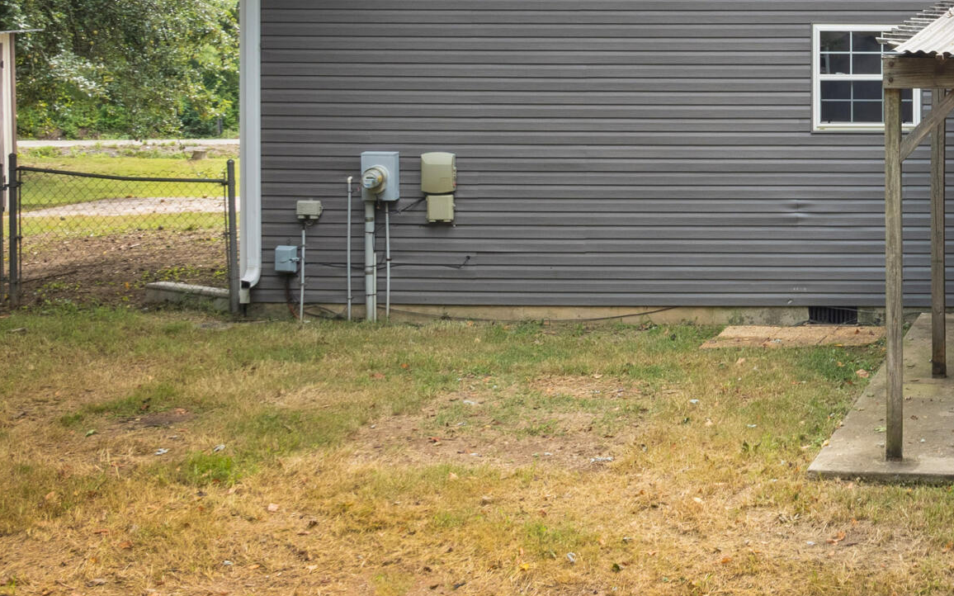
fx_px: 1716
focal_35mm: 66
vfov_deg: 19.1
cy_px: -5
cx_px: 1221
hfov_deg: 26.6
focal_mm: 12.29
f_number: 7.1
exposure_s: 1/15
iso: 100
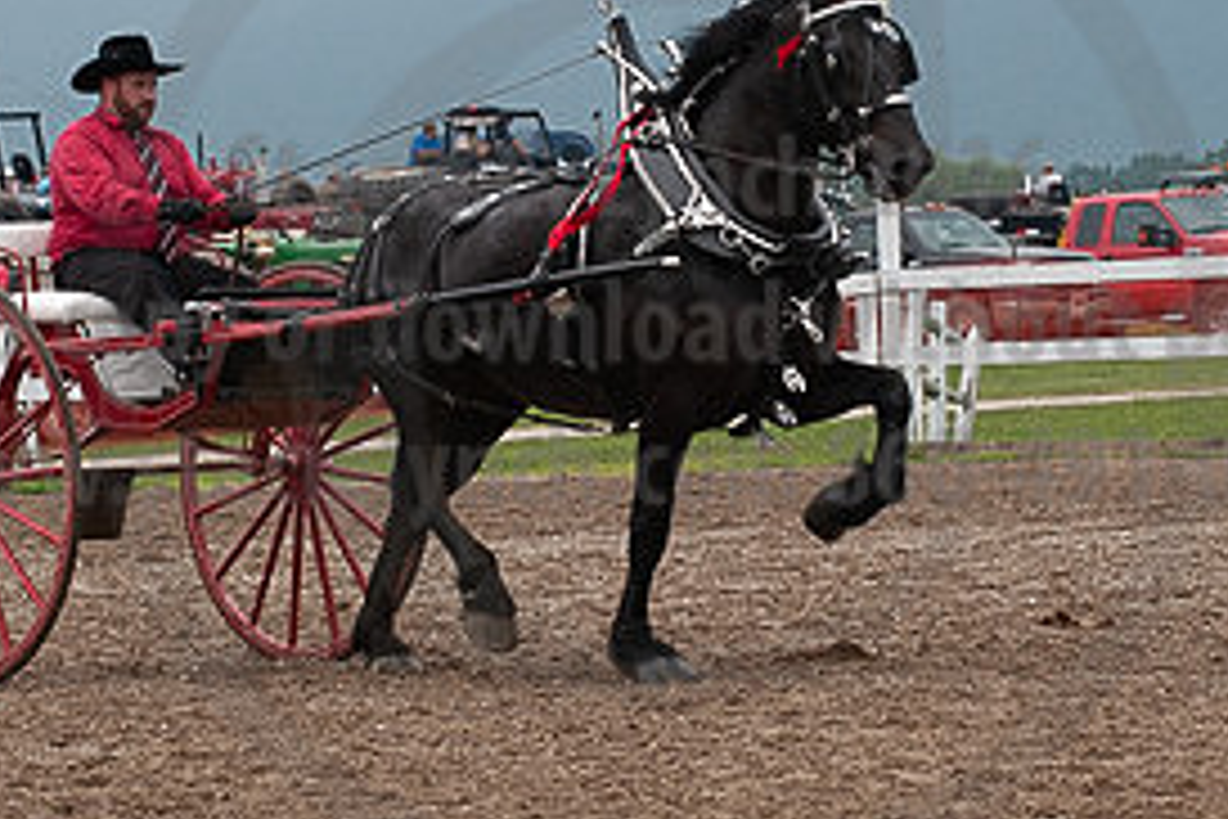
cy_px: 317
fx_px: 8493
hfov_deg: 8.3
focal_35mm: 249
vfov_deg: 5.5
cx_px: 639
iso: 1250
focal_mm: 135
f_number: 5.6
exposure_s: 1/800
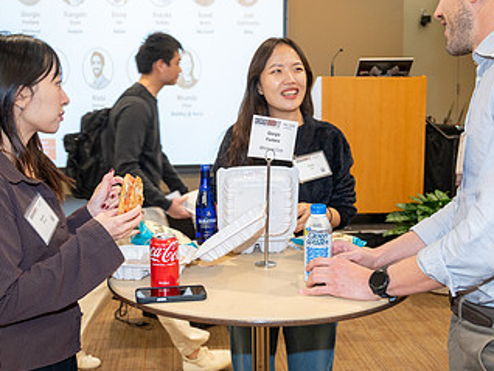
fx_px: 700
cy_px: 183
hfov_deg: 38.9
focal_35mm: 49
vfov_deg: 29.7
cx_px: 242
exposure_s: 1/100
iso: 1600
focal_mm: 28
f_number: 4
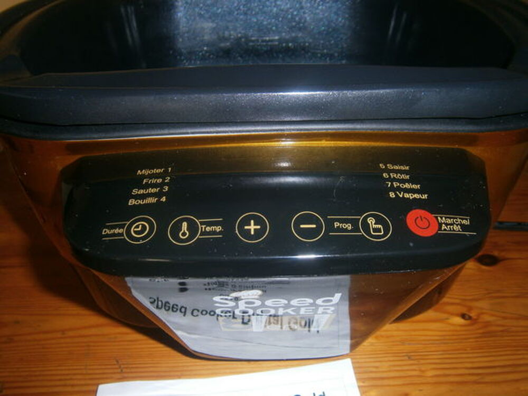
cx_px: 264
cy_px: 198
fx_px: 473
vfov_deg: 45.4
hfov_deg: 58.4
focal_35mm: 31
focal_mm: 5.5
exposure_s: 1/30
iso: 125
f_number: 2.9
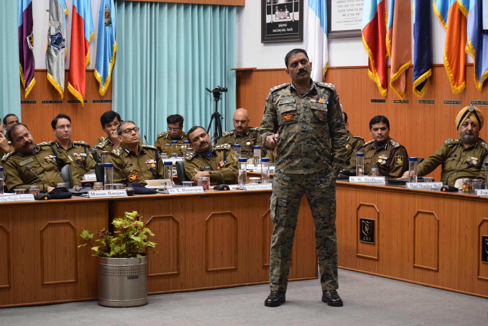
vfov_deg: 16.6
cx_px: 244
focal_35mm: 82
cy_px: 163
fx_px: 1119
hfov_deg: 24.6
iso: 3200
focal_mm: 55
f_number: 4
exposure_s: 1/100
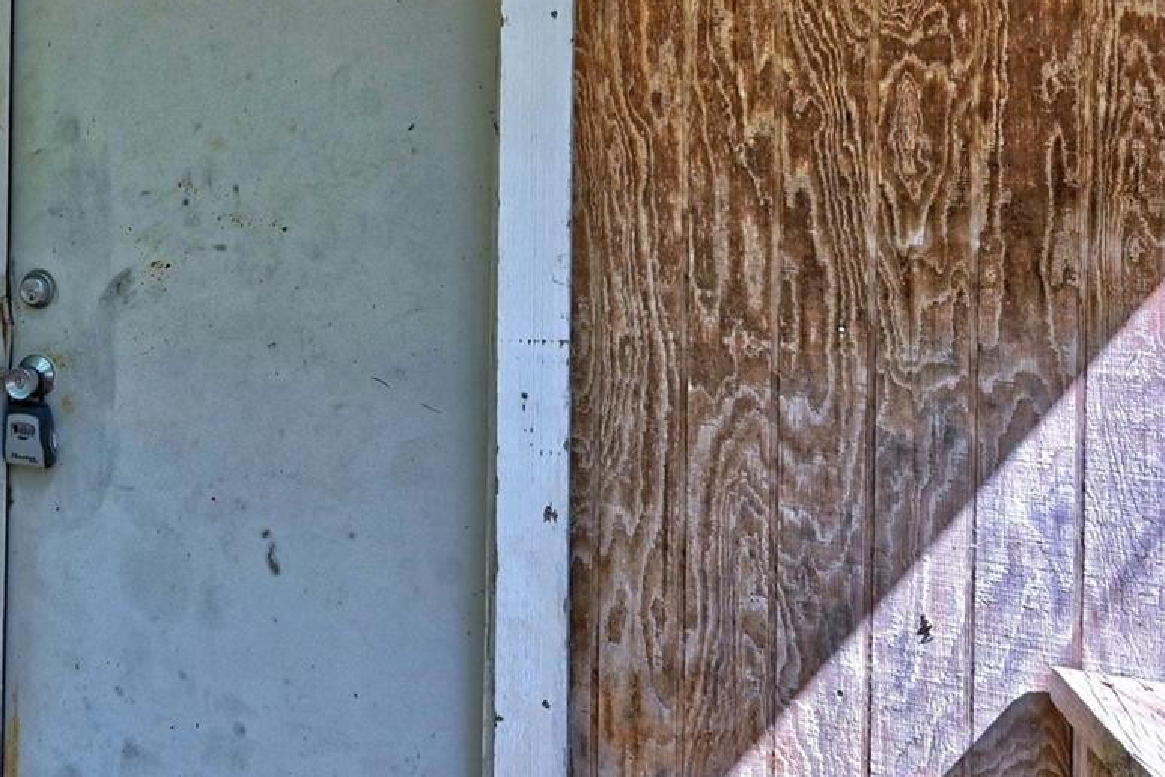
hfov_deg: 47.6
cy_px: 117
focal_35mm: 37
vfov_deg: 34.4
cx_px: 157
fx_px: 1197
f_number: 8
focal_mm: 14
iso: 400
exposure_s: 1/80
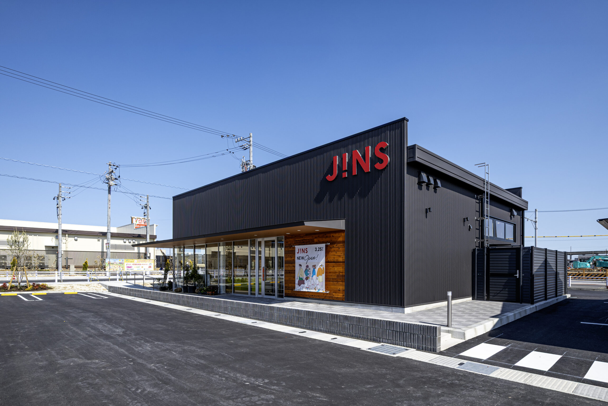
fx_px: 329
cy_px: 203
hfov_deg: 85.4
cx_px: 304
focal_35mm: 20
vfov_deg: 63.3
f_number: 10
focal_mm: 19.5
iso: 100
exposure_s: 1/320
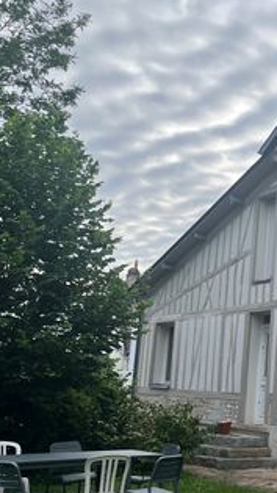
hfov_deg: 20.9
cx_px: 324
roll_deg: -2.7
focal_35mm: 54
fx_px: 706
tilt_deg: +11.4
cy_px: 255
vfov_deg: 38.5
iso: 50
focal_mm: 5.1
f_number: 1.6
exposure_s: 1/1441
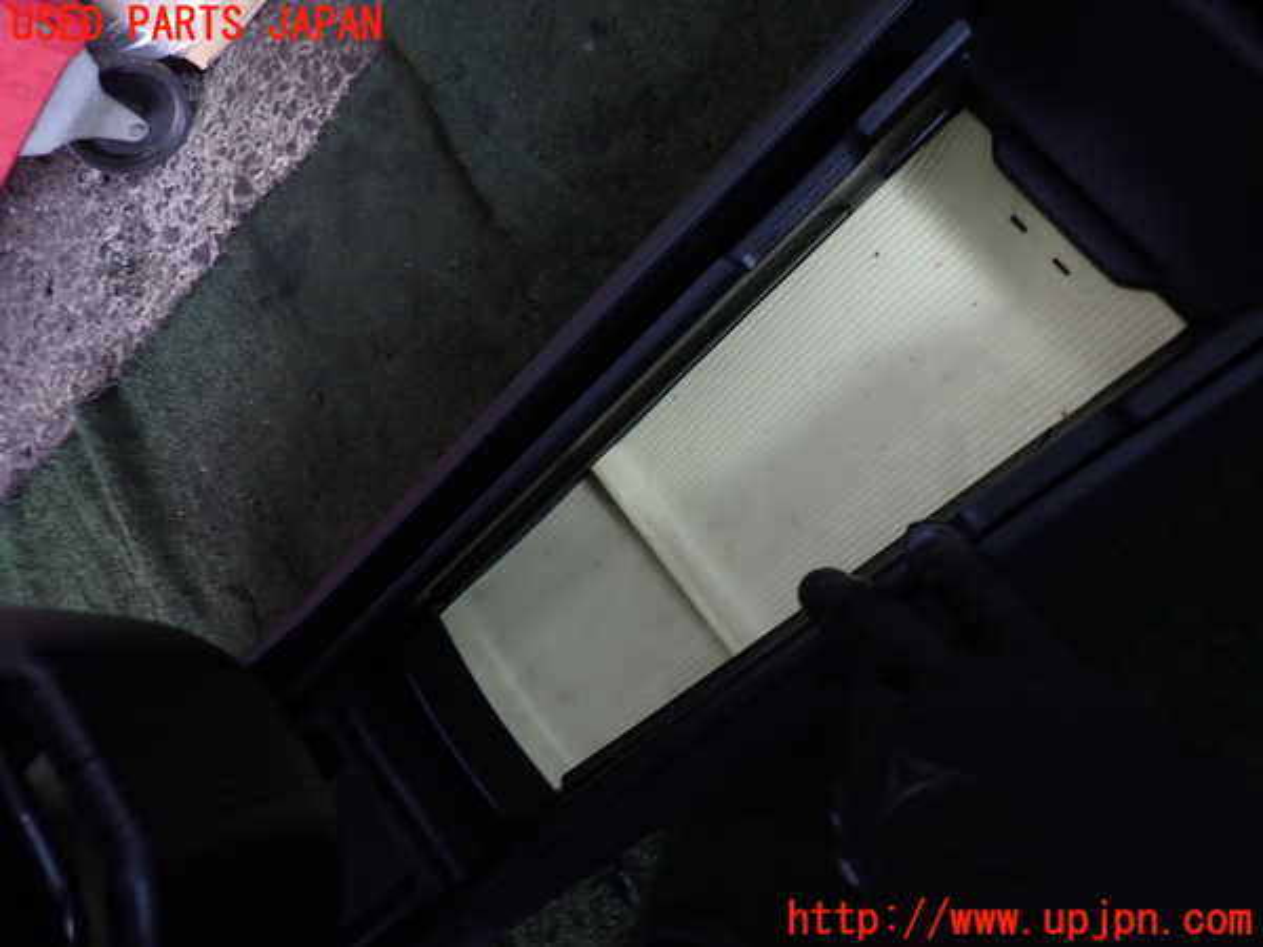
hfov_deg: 69.4
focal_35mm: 25
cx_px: 632
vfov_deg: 54.9
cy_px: 474
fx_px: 912
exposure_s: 1/50
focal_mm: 4.5
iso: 200
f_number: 2
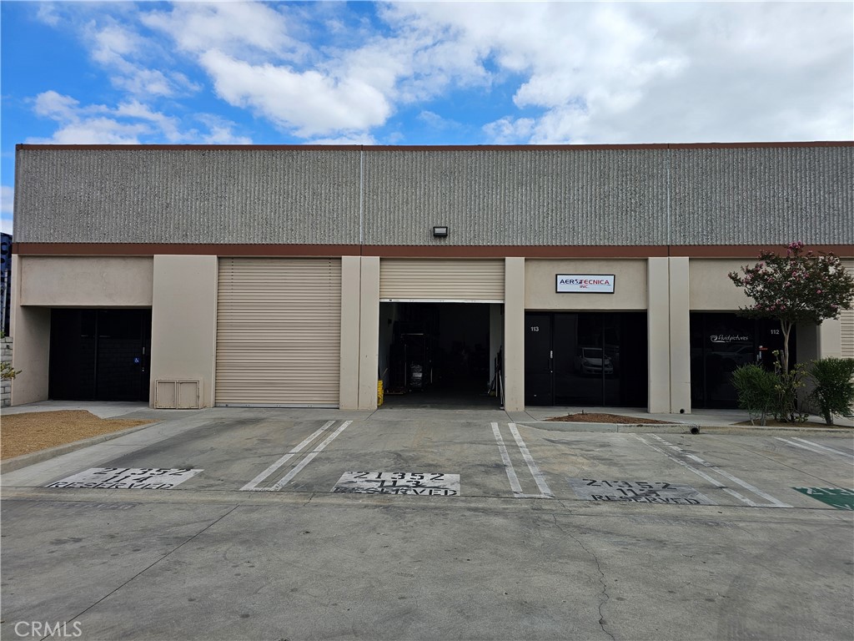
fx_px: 567
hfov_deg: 73.9
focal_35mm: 23
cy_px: 320
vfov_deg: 58.9
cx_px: 427
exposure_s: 1/788
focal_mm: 6.3
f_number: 1.7
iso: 10
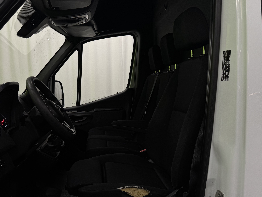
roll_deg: +1.9
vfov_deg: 43.9
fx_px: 242
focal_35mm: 32
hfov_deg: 56.5
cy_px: 118
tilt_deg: -4.1
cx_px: 108
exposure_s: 1/252
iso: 64
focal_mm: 6.76
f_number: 1.78
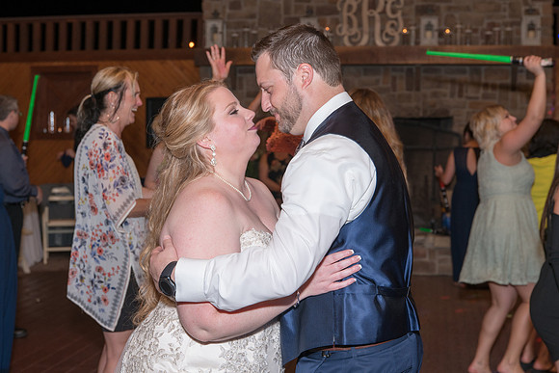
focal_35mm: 52
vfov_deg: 26.0
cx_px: 280
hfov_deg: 38.2
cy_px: 186
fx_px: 808
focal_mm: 52
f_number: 5
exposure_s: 1/160
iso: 400
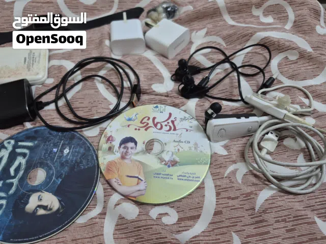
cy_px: 122
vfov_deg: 58.9
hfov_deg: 73.9
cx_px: 163
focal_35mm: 23
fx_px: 217
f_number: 1.8
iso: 250
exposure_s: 1/100
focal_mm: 5.4
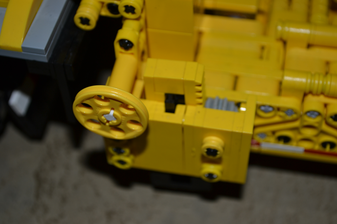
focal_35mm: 63
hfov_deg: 31.9
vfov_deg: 21.6
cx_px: 168
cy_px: 112
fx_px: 590
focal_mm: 42
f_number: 5.3
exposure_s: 1/60
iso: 200
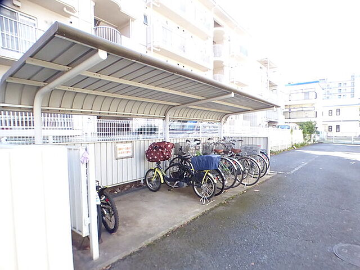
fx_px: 208
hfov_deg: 81.7
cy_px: 135
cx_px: 180
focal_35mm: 20
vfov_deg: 66.0
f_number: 2.8
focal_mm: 3.58
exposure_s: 1/1300
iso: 1600
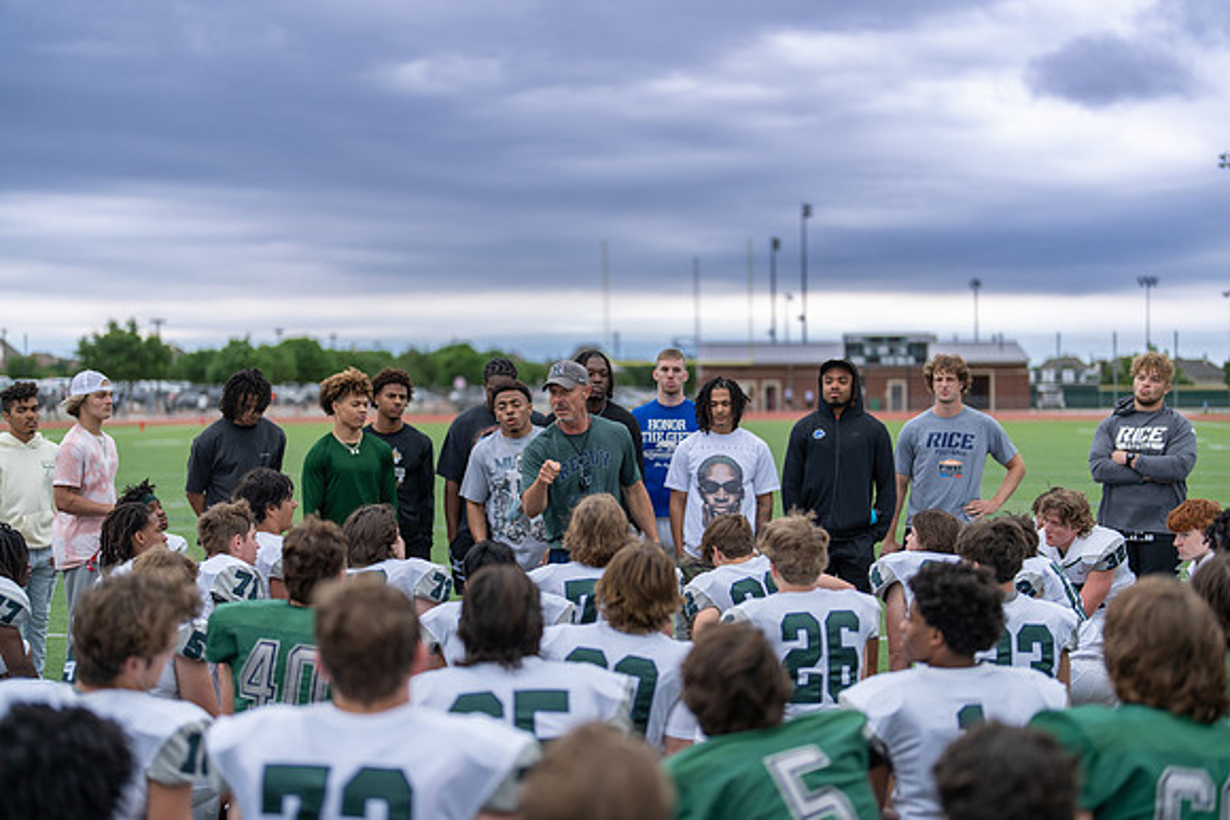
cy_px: 410
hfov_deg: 39.6
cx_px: 615
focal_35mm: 50
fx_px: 1709
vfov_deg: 27.0
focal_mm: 50
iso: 250
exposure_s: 1/1250
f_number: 1.2
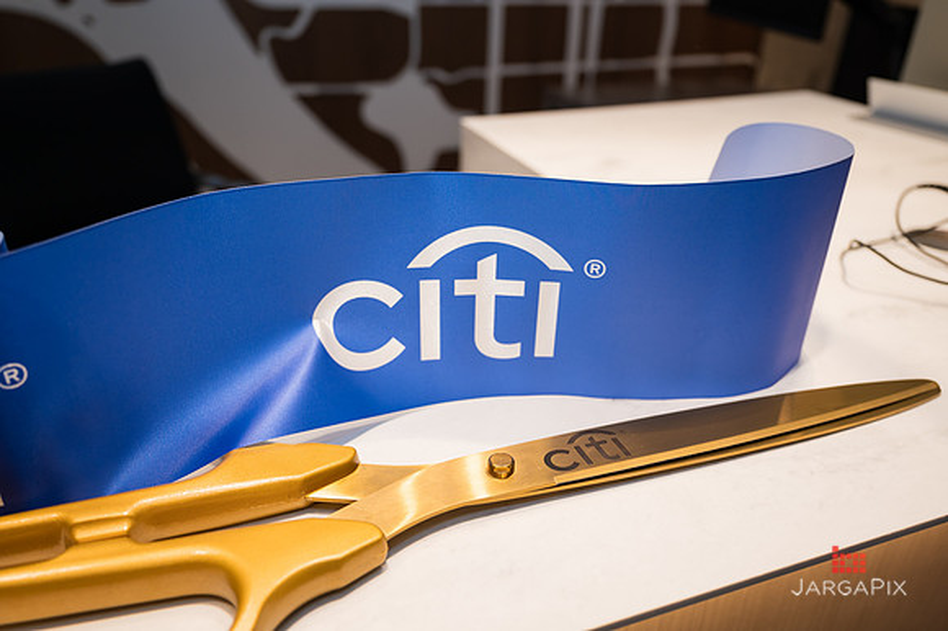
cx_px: 476
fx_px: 739
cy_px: 319
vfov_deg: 46.2
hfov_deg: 65.3
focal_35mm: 28
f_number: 3.2
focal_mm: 26.5
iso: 400
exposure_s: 1/160
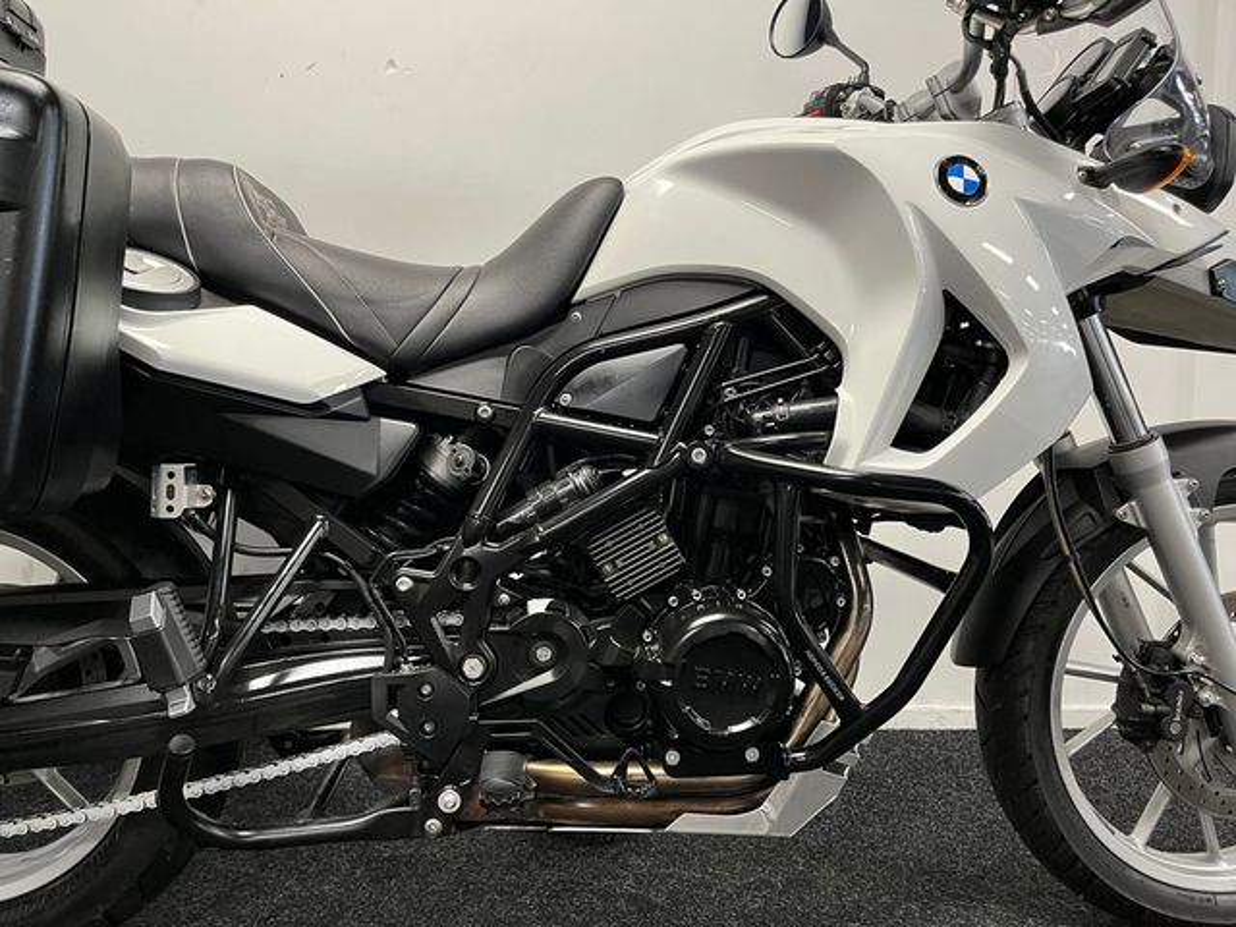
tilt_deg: -5.2
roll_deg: -0.1
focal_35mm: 26
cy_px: 464
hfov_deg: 67.3
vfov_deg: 53.1
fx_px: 928
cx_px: 618
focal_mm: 5.1
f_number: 1.6
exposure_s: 1/50
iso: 160
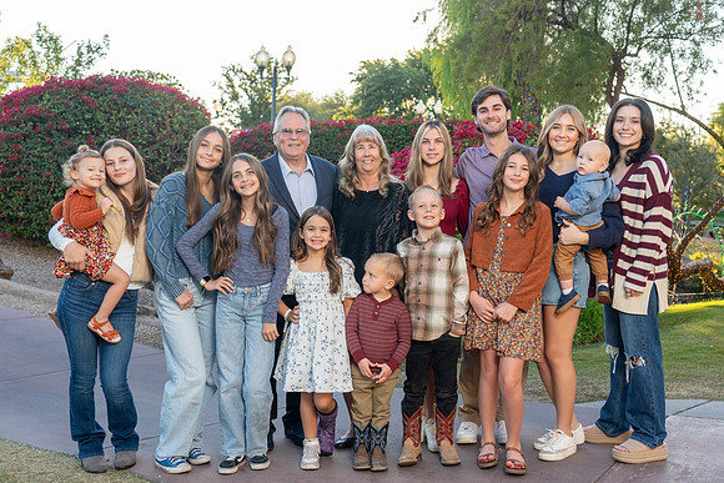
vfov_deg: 36.6
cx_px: 362
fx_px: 730
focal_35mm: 36
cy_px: 242
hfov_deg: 52.8
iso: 250
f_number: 4
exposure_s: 1/200
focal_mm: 34
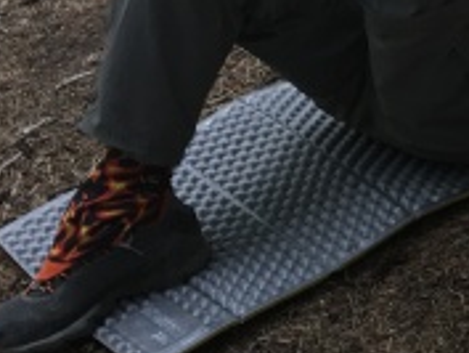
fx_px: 1776
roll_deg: +3.8
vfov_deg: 11.2
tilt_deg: -31.5
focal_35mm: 131
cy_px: 3
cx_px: 893
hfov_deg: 13.3
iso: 32
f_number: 2.2
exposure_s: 1/120
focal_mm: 4.15
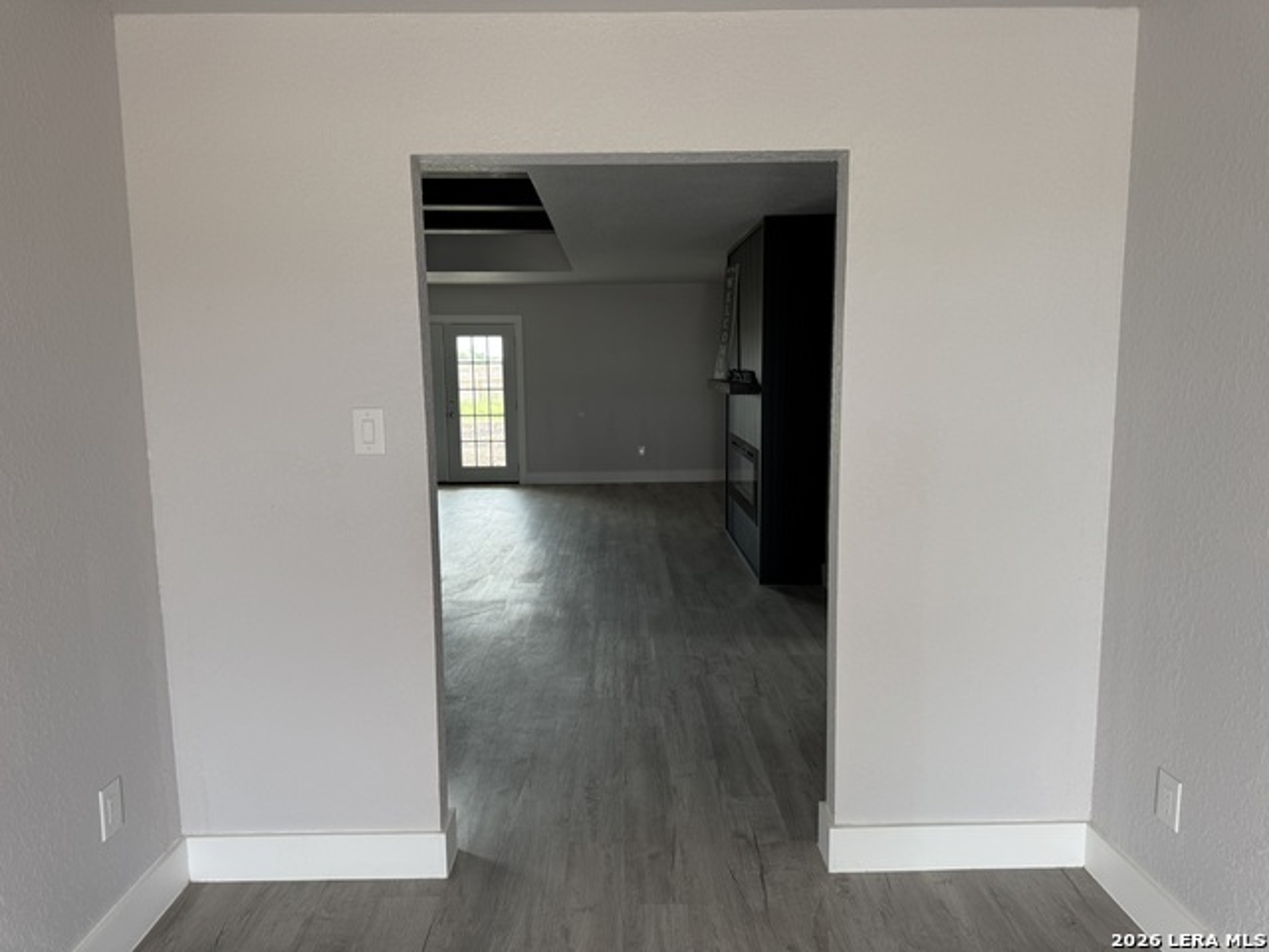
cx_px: 634
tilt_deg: -8.3
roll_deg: +0.1
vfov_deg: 56.8
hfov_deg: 71.6
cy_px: 476
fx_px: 880
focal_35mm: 24
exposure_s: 1/121
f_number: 1.78
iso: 100
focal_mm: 6.76
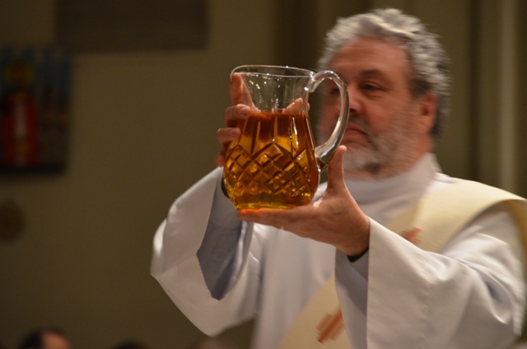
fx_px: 4383
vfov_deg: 4.6
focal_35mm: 300
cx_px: 264
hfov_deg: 6.9
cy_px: 174
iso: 1600
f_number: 5.6
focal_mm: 200
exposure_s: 1/15
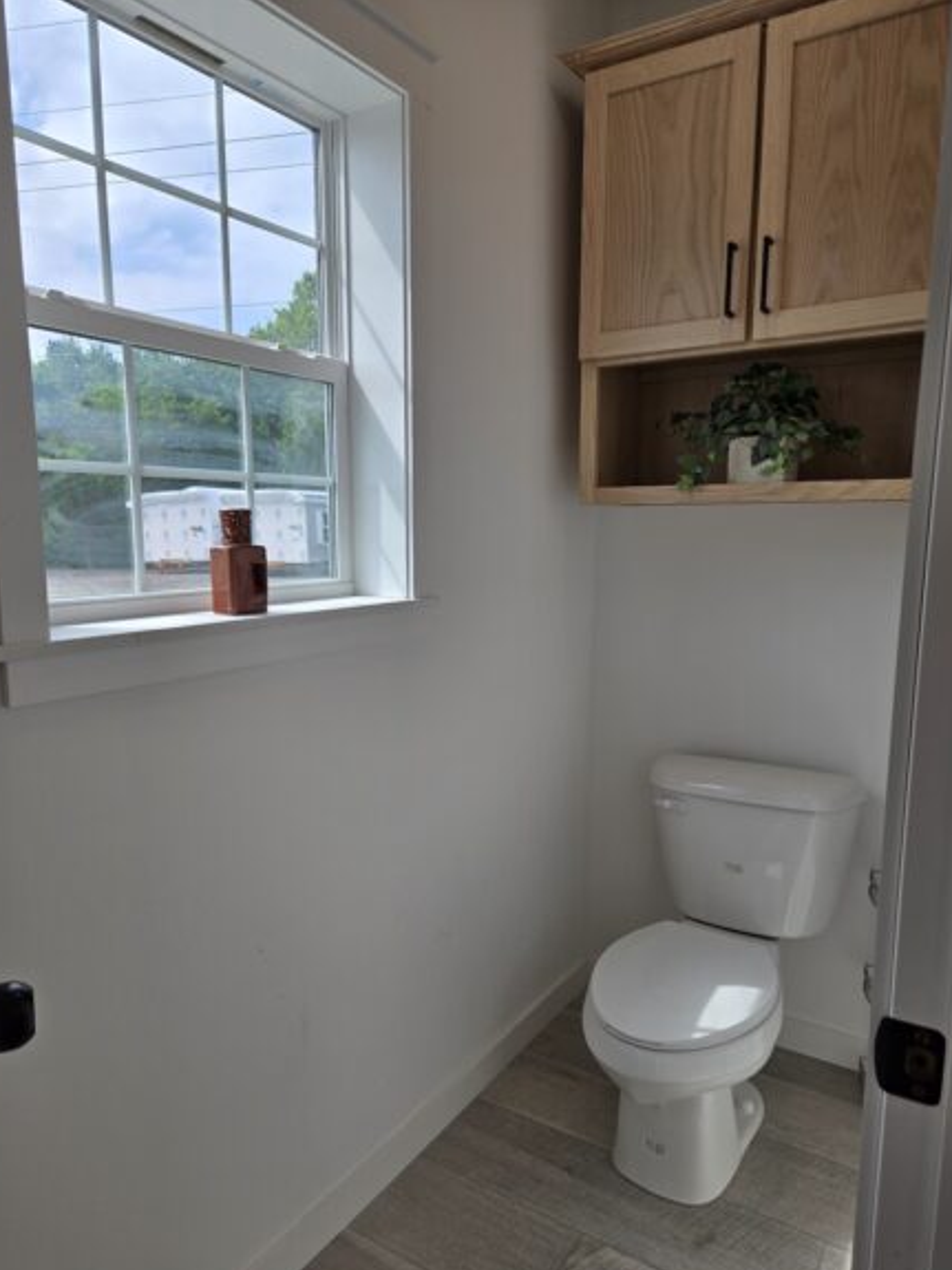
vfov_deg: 71.6
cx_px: 464
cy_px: 658
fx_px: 880
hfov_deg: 56.8
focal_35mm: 24
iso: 25
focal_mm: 5.4
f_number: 1.8
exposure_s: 1/900
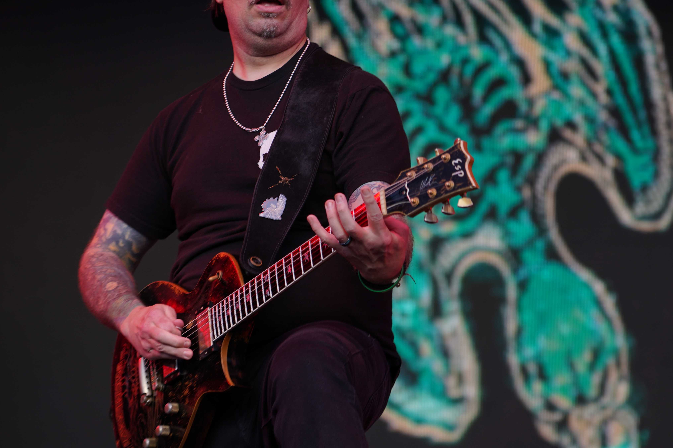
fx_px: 2804
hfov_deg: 13.7
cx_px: 291
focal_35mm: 150
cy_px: 187
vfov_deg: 9.1
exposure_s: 1/125
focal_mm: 101
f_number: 4
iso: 160
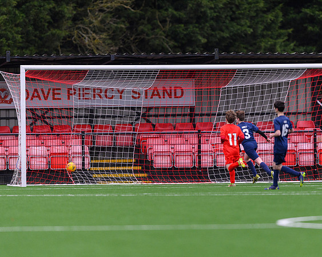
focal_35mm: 533
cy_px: 151
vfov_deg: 2.9
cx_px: 219
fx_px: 5081
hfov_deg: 3.6
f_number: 2.8
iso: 2200
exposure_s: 1/2000
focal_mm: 400
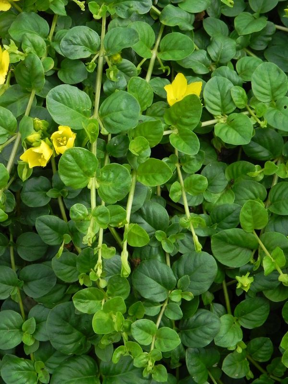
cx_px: 144
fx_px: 643
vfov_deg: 33.2
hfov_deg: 25.2
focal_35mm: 58
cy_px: 192
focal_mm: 10.3
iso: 160
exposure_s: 1/100
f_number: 6.3
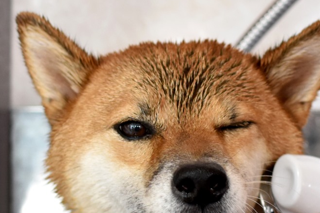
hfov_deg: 17.9
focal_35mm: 111
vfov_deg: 12.2
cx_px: 324
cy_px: 193
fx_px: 987
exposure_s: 1/125
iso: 1000
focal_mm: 30
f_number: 2.8
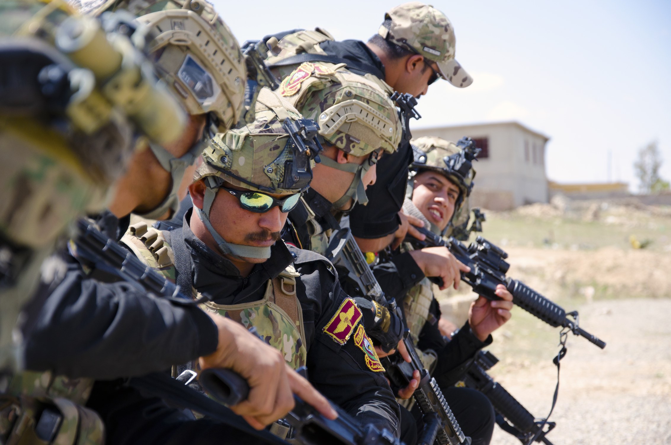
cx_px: 336
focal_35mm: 112
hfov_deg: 18.2
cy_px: 222
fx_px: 2092
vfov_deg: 12.1
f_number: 5.3
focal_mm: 75
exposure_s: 1/800
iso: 400
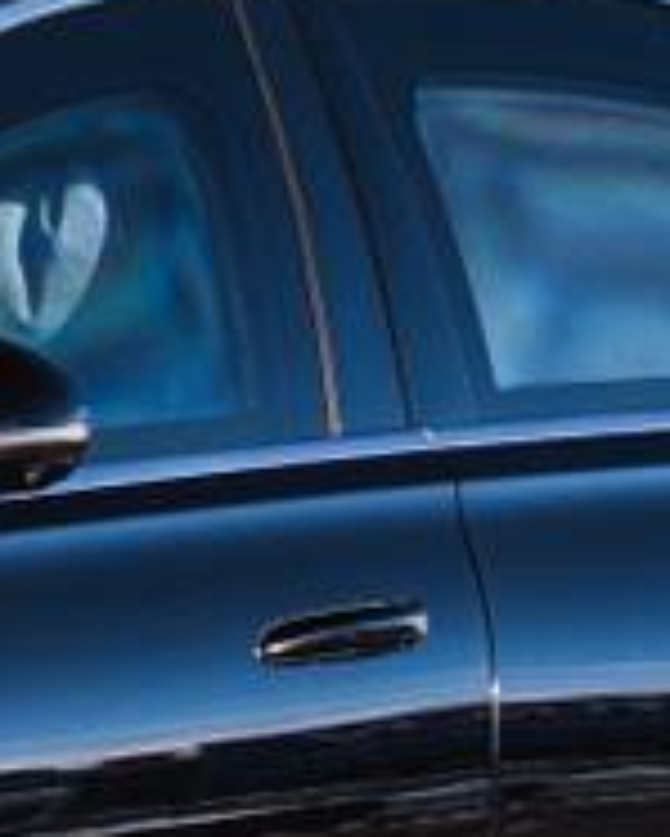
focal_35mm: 667
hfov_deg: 2.3
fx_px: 16519
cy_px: -680
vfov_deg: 2.9
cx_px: -1156
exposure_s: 1/640
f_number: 5
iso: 640
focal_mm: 69
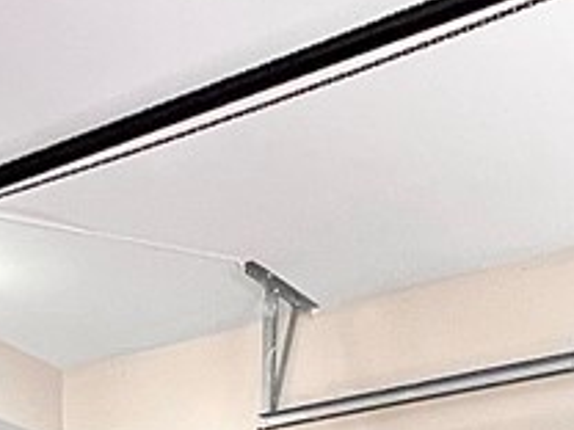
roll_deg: -0.5
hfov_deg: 30.2
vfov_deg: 17.8
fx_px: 1061
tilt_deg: -1.5
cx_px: 221
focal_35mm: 64
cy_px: 797
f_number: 1.8
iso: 320
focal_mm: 1.57
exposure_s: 1/54
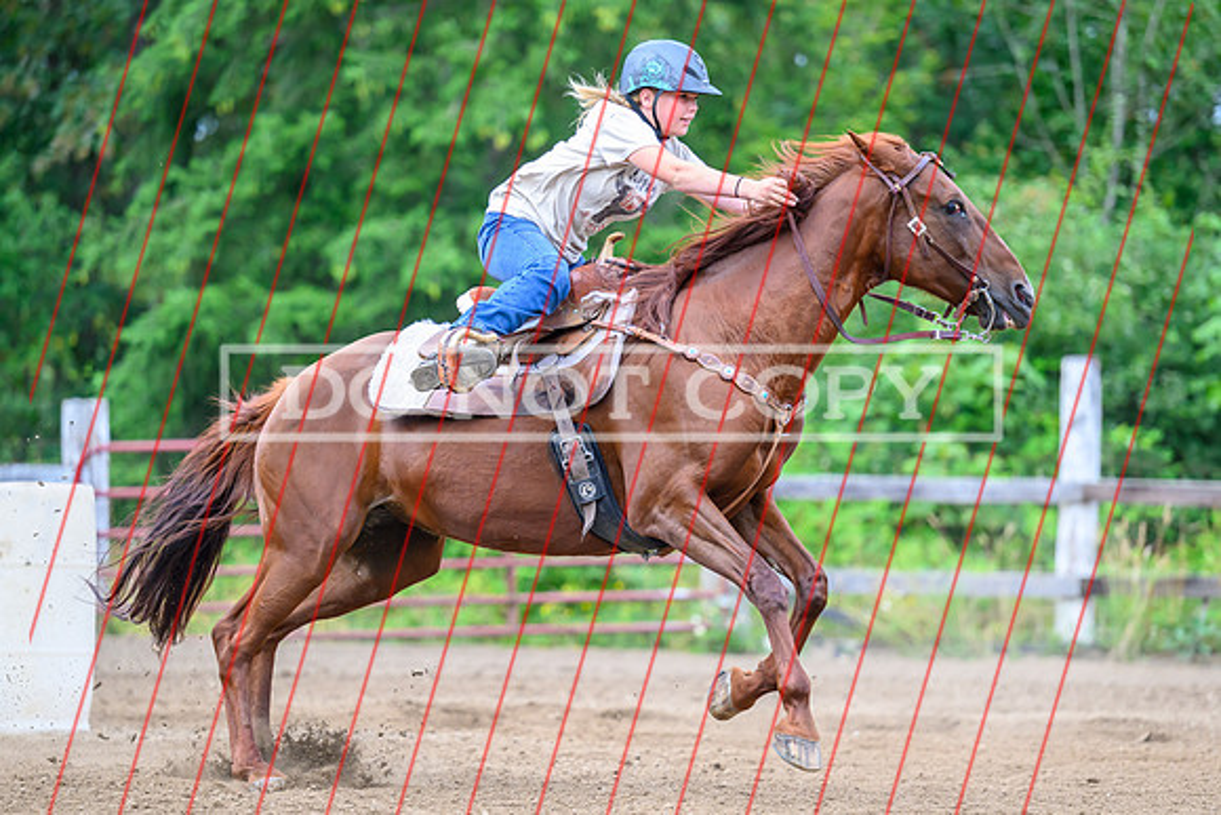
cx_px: 575
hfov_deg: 11.6
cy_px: 468
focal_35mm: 177
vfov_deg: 7.8
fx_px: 5989
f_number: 2.8
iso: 2000
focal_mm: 145
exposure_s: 1/1600
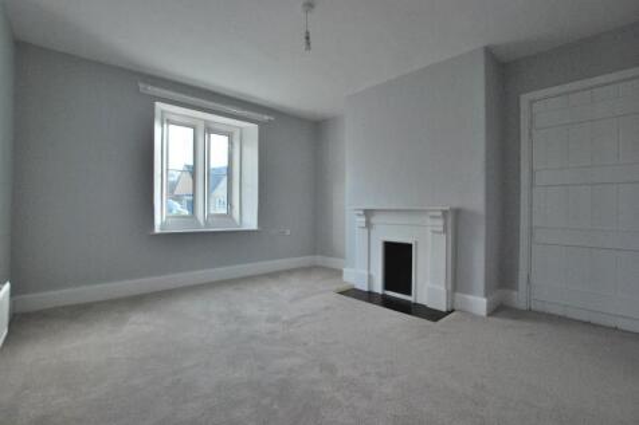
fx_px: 266
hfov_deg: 100.4
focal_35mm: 15
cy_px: 212
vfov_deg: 77.3
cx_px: 320
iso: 400
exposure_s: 1/320
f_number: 5.6
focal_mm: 10
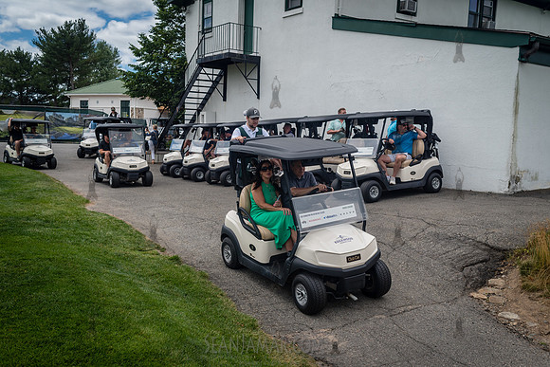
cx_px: 275
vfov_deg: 37.9
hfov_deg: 54.4
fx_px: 535
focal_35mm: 35
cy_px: 184
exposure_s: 1/1600
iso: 200
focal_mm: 35
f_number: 4.5
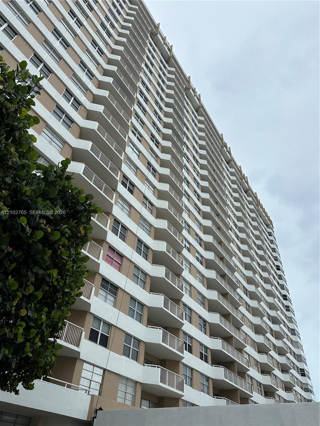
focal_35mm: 24
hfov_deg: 56.8
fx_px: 296
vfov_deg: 71.6
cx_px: 160
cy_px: 213
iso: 80
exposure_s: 1/3155
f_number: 1.78
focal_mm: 6.86
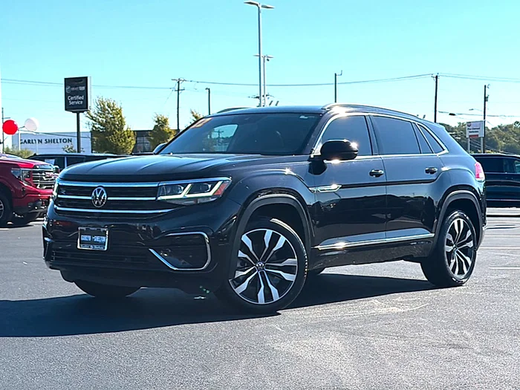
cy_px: 195
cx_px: 260
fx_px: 916
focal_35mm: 61
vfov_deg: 24.0
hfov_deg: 31.7
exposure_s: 1/4878
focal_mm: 6.76
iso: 64
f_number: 1.78
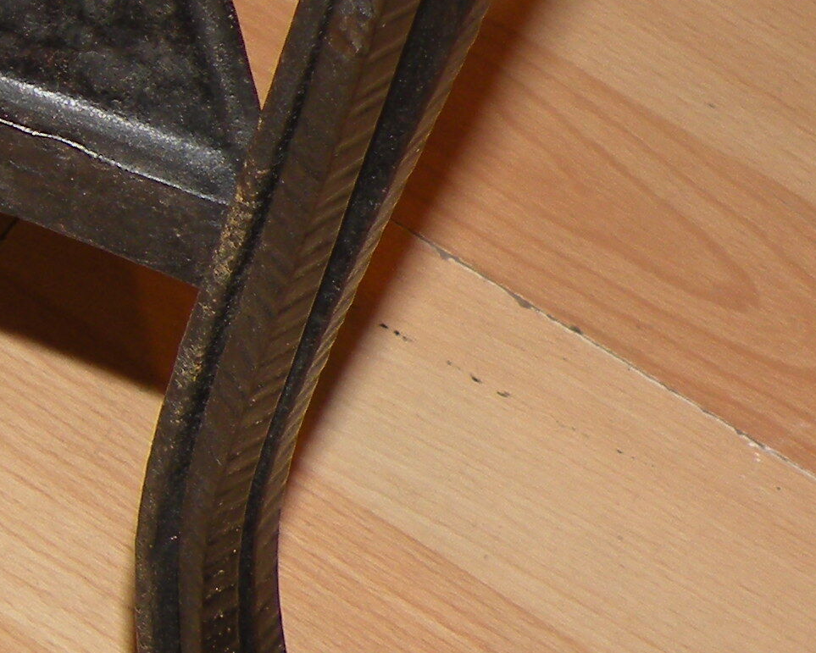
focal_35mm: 122
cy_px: 82
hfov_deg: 14.8
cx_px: -352
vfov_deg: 12.6
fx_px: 2947
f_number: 3.2
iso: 64
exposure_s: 1/30
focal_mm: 5.8
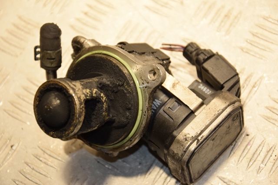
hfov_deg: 17.1
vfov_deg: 11.4
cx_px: 139
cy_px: 92
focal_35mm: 120
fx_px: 926
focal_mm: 80
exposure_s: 1/125
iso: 800
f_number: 5.3
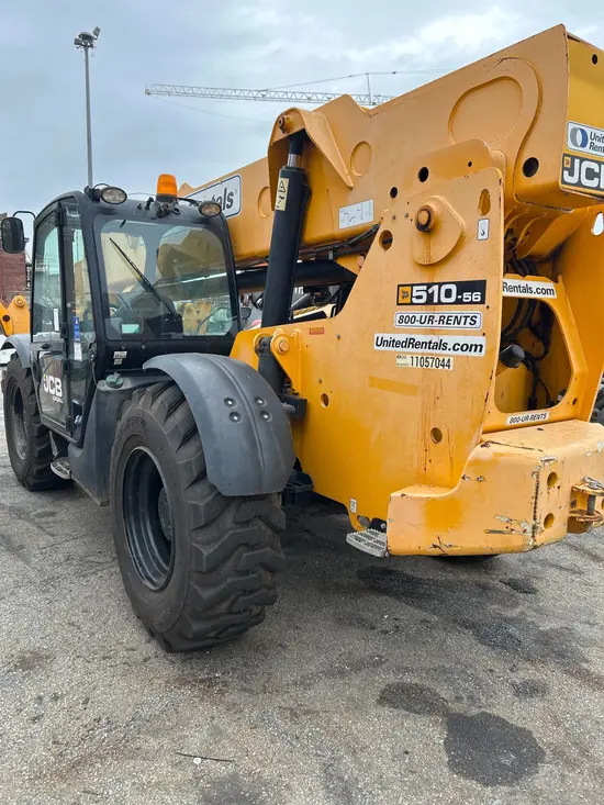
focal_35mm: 26
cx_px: 302
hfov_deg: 53.1
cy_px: 402
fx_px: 605
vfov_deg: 67.3
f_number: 1.5
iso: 50
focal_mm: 5.7
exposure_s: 1/217
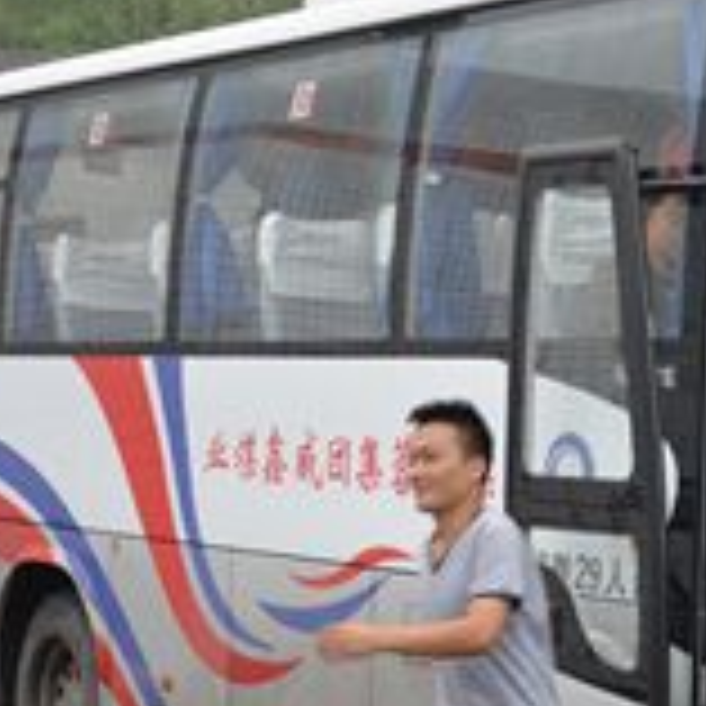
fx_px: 3000
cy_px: 389
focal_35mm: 130
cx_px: 549
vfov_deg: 13.4
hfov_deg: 13.4
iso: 400
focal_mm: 32
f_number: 4.5
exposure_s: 1/80
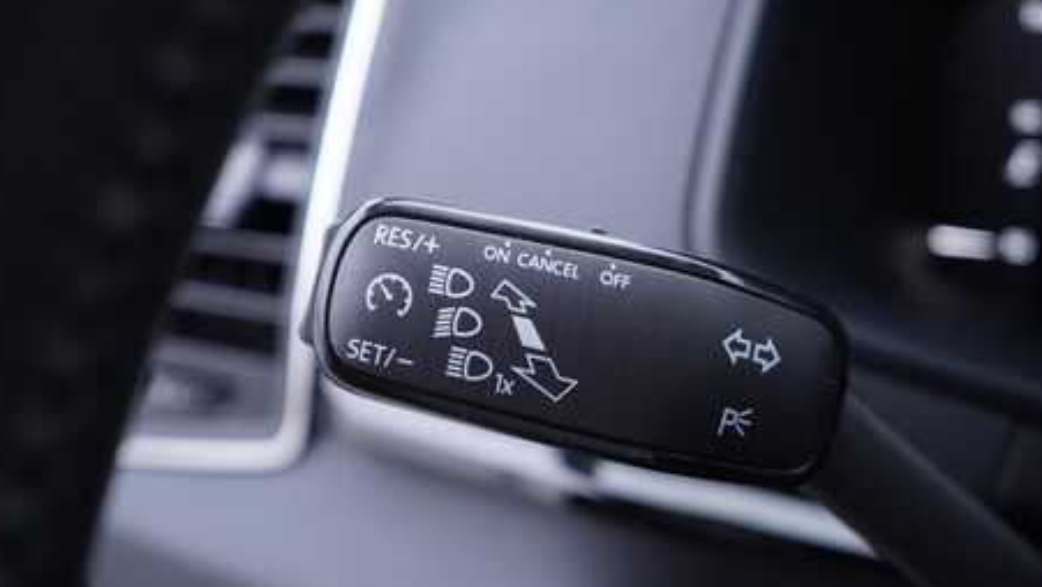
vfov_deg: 26.0
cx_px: 529
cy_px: 302
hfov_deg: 44.6
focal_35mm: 46
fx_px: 1271
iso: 200
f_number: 2.8
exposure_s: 1/40
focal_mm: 24
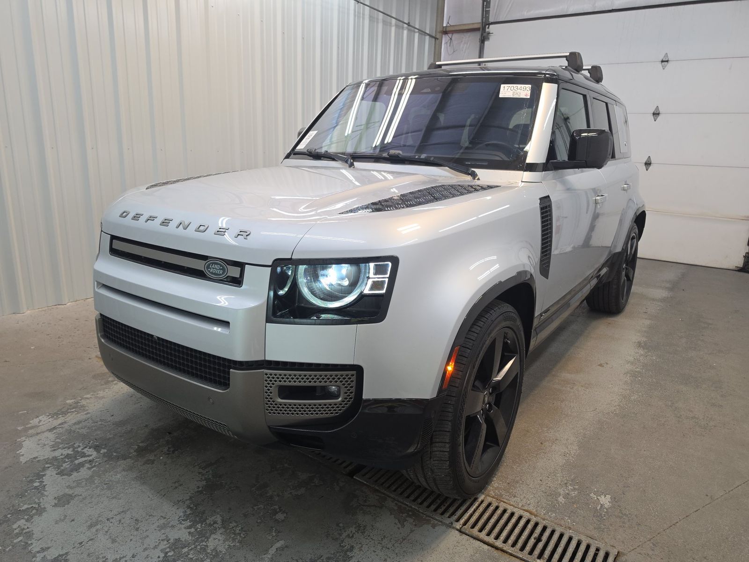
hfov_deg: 73.9
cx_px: 374
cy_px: 281
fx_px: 498
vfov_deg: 58.9
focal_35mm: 23
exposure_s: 1/119
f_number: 1.4
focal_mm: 6.5
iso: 46
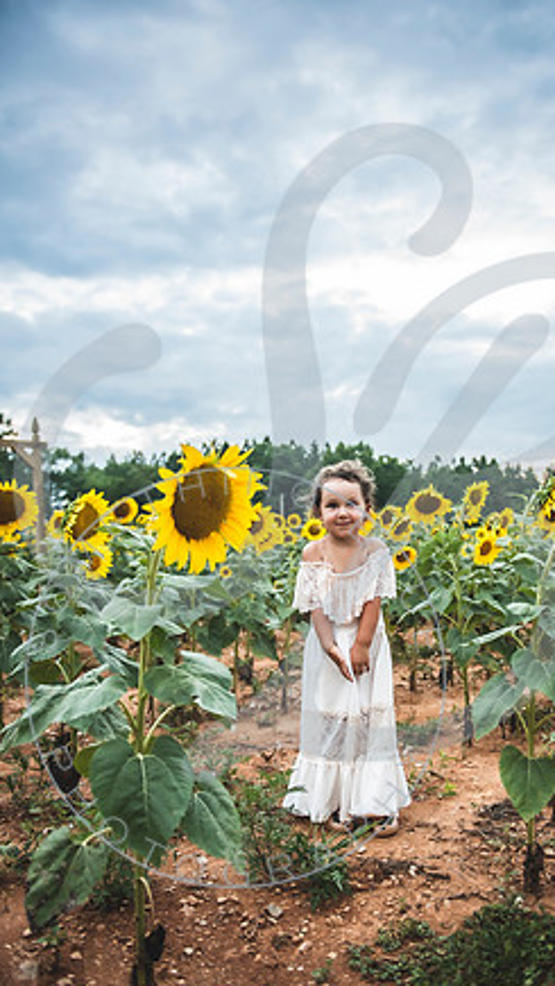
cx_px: 338
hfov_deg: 44.2
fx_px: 680
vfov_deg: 71.9
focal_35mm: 26
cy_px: 505
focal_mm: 24
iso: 320
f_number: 2.8
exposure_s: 1/100
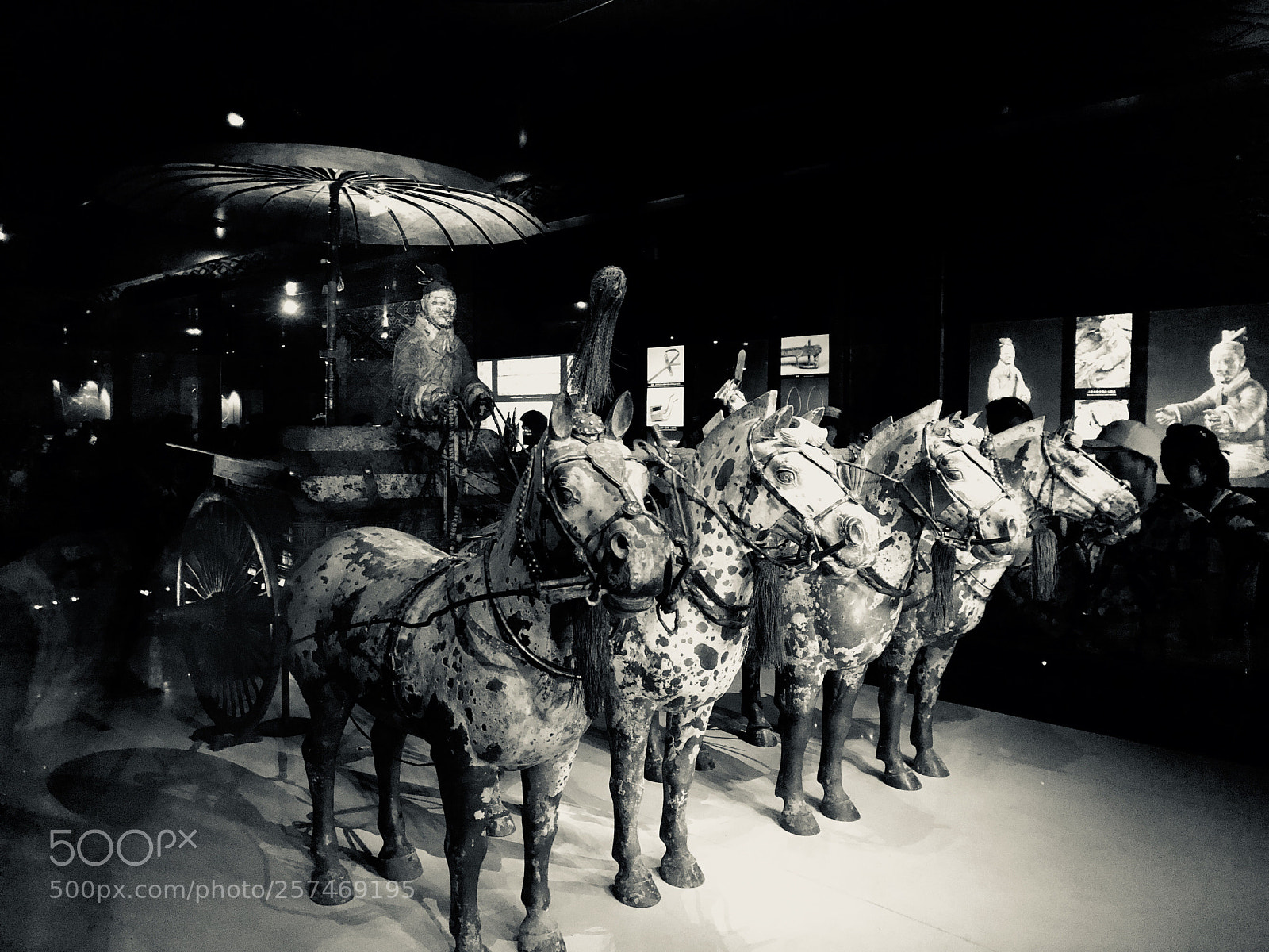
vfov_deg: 49.7
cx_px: 634
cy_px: 476
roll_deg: +0.1
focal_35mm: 28
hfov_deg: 63.4
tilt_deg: -2.5
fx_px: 1026
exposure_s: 1/4
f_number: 1.8
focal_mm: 4
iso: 400
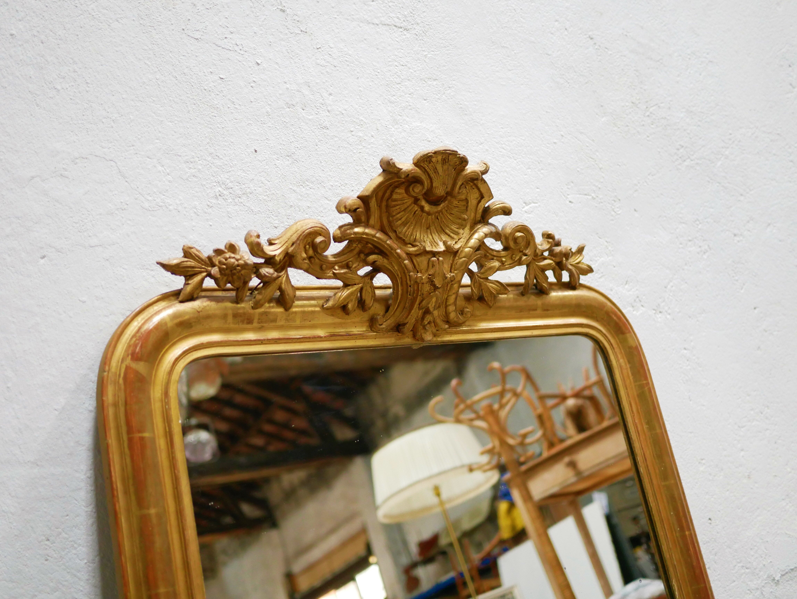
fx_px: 921
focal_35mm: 40
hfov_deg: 46.8
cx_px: 398
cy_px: 300
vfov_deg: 36.0
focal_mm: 20
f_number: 1.7
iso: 1600
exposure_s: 1/60
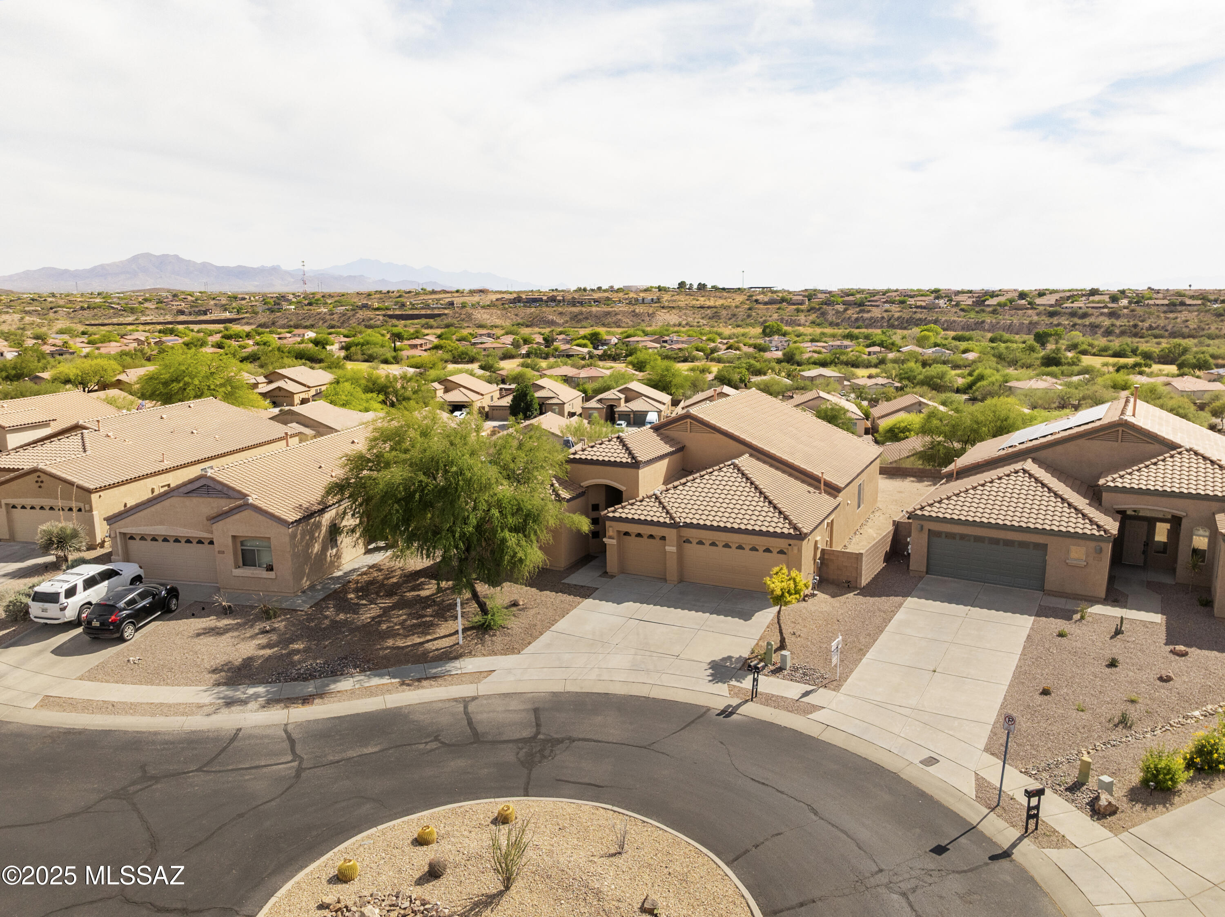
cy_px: 458
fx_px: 849
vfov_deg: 56.8
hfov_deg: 71.6
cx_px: 612
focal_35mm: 24
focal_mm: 12.29
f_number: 2.8
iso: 400
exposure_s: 1/80
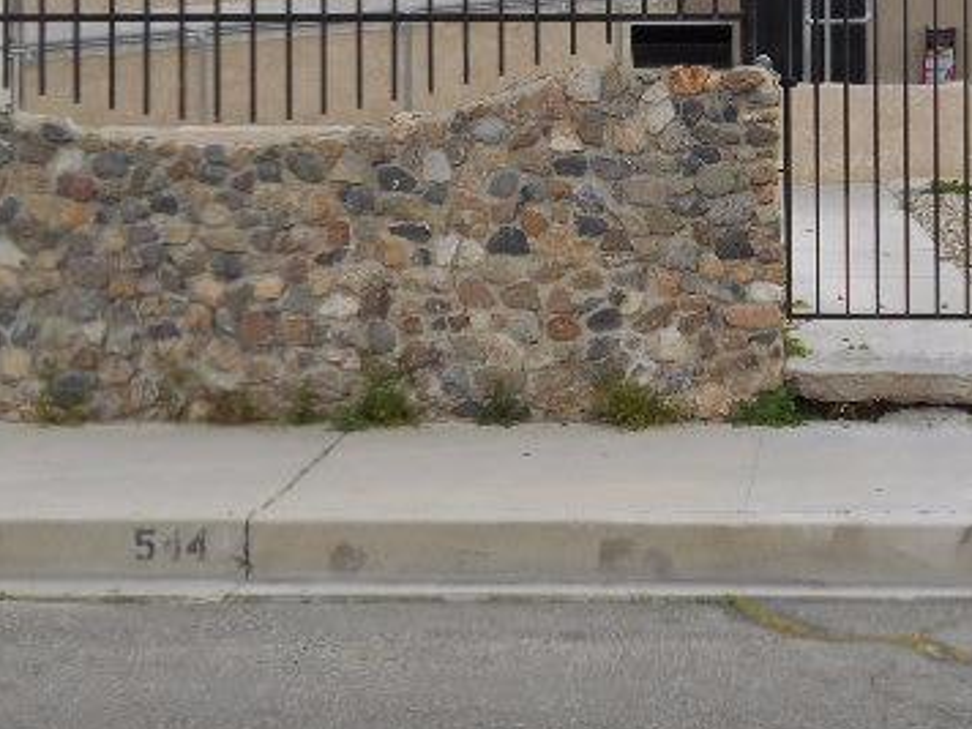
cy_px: 109
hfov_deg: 22.1
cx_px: 694
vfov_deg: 16.6
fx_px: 2471
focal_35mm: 88
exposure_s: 1/200
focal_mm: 8.8
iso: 80
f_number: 4.5
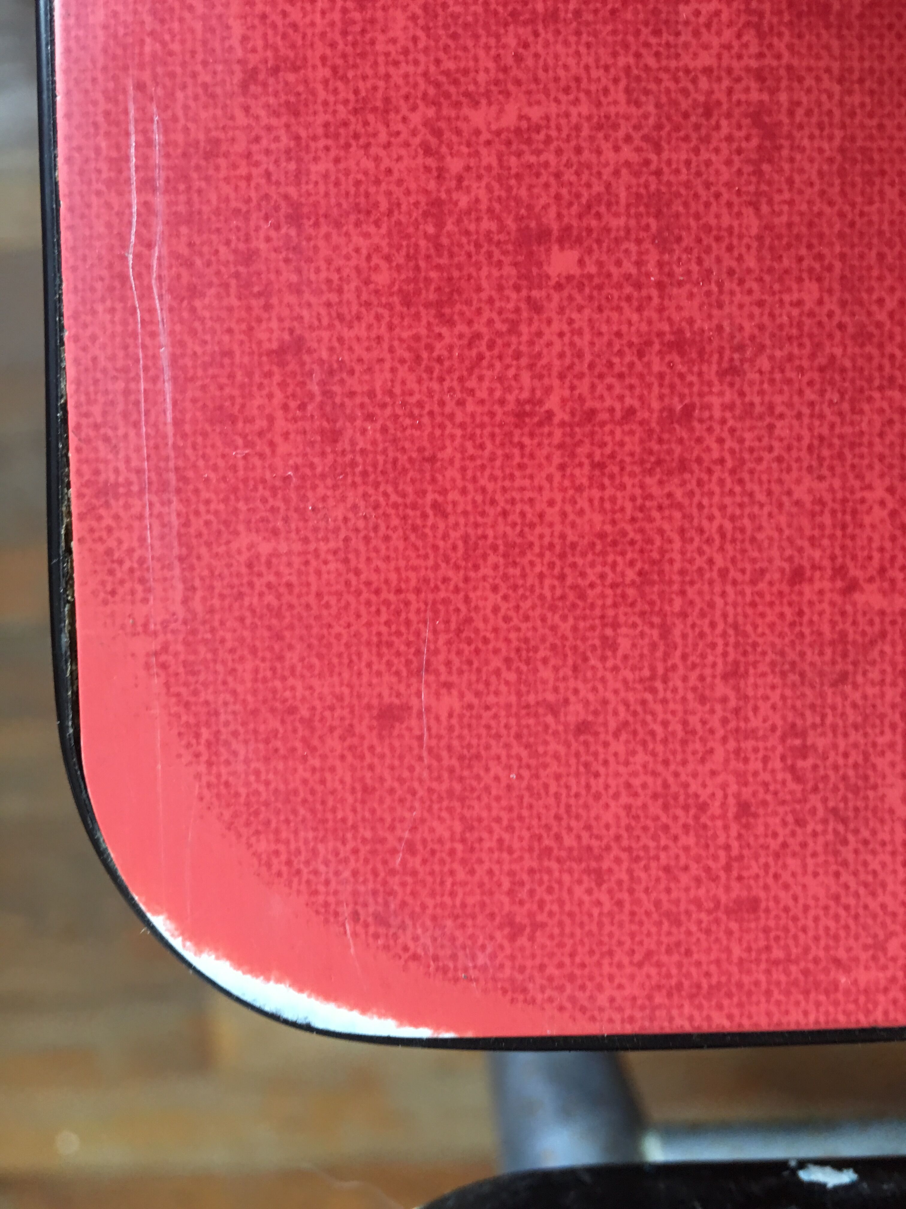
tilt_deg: -86.5
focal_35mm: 29
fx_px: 1012
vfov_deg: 61.7
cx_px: 453
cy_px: 604
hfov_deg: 48.2
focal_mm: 4.15
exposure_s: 1/17
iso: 64
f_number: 2.2
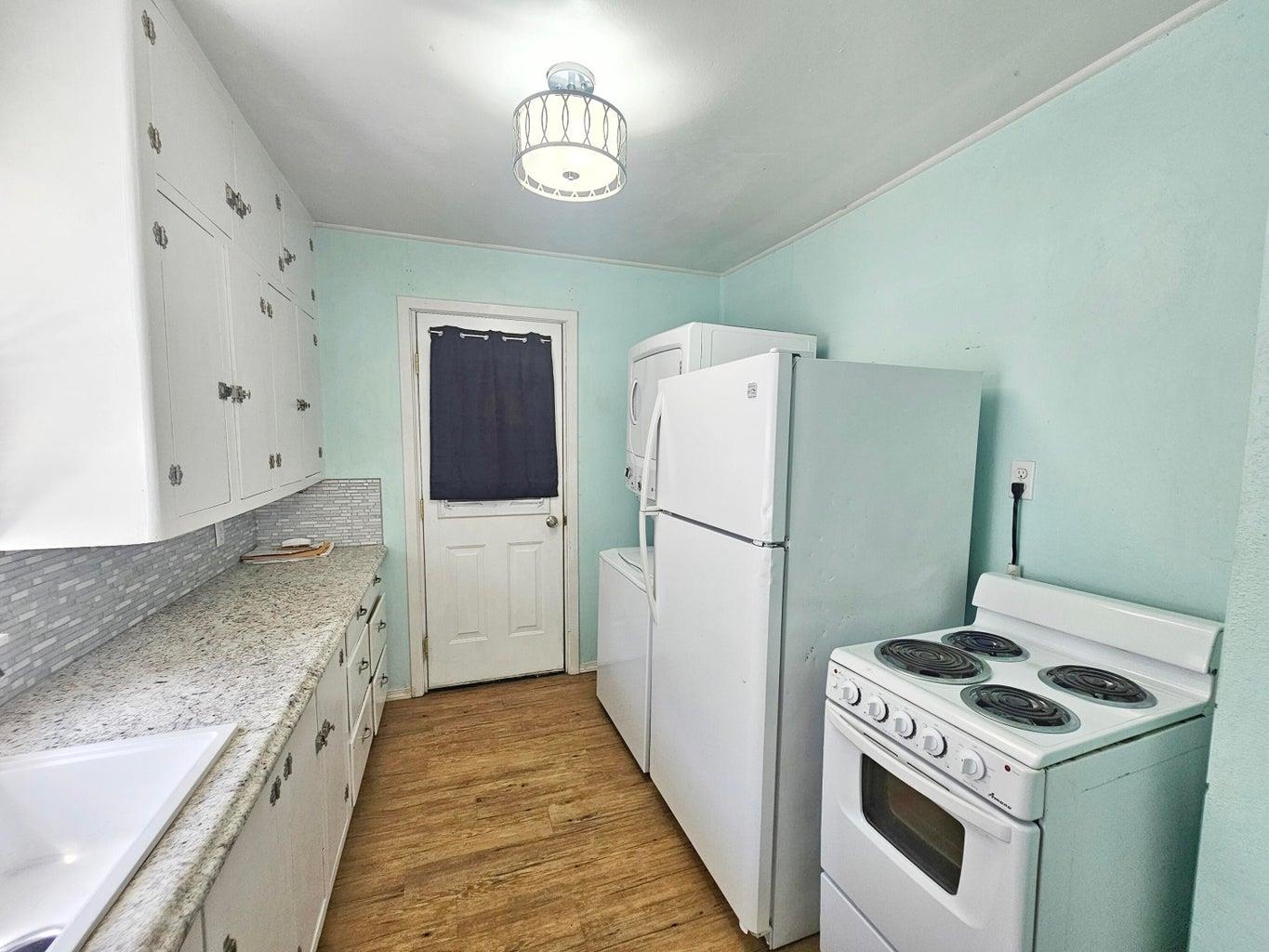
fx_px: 477
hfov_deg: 106.2
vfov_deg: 89.9
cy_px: 476
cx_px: 634
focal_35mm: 13
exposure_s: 1/60
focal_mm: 2.2
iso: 64
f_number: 2.2
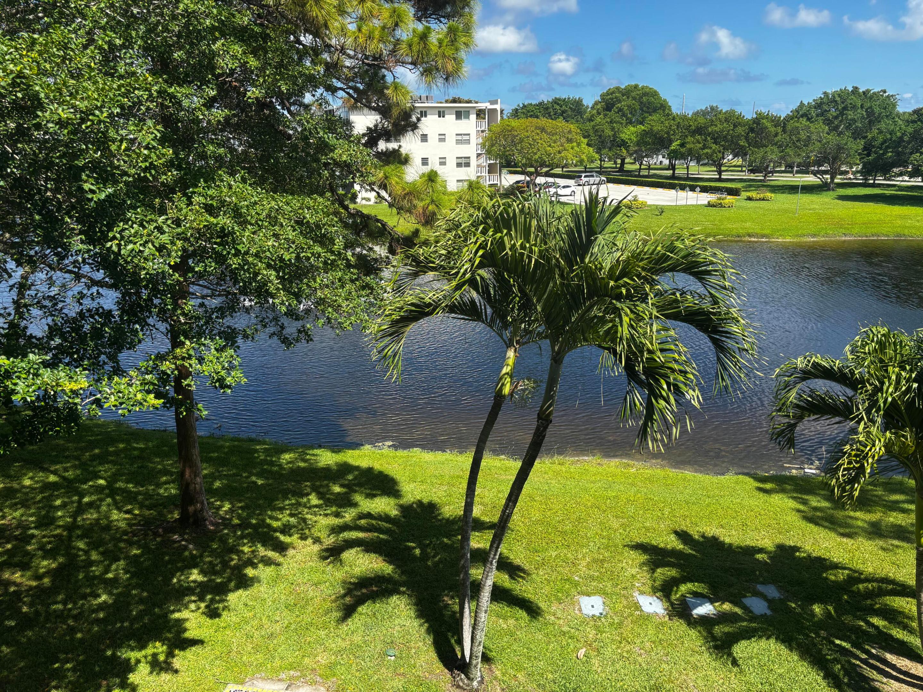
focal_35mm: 26
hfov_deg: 67.3
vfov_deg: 53.1
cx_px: 462
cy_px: 346
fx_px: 693
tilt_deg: -17.1
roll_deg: +0.2
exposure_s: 1/844
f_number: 1.6
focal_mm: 5.96
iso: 50
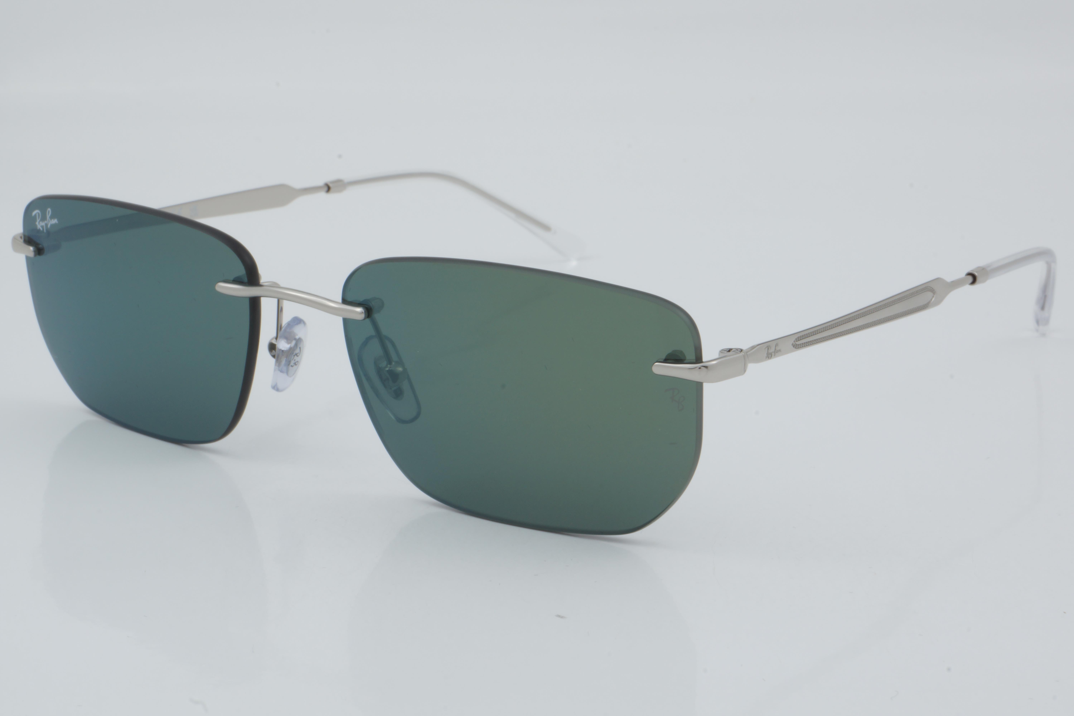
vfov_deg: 18.2
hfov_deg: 27.0
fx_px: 2237
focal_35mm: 75
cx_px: 537
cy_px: 358
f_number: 29
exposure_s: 1/4
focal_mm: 50
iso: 100
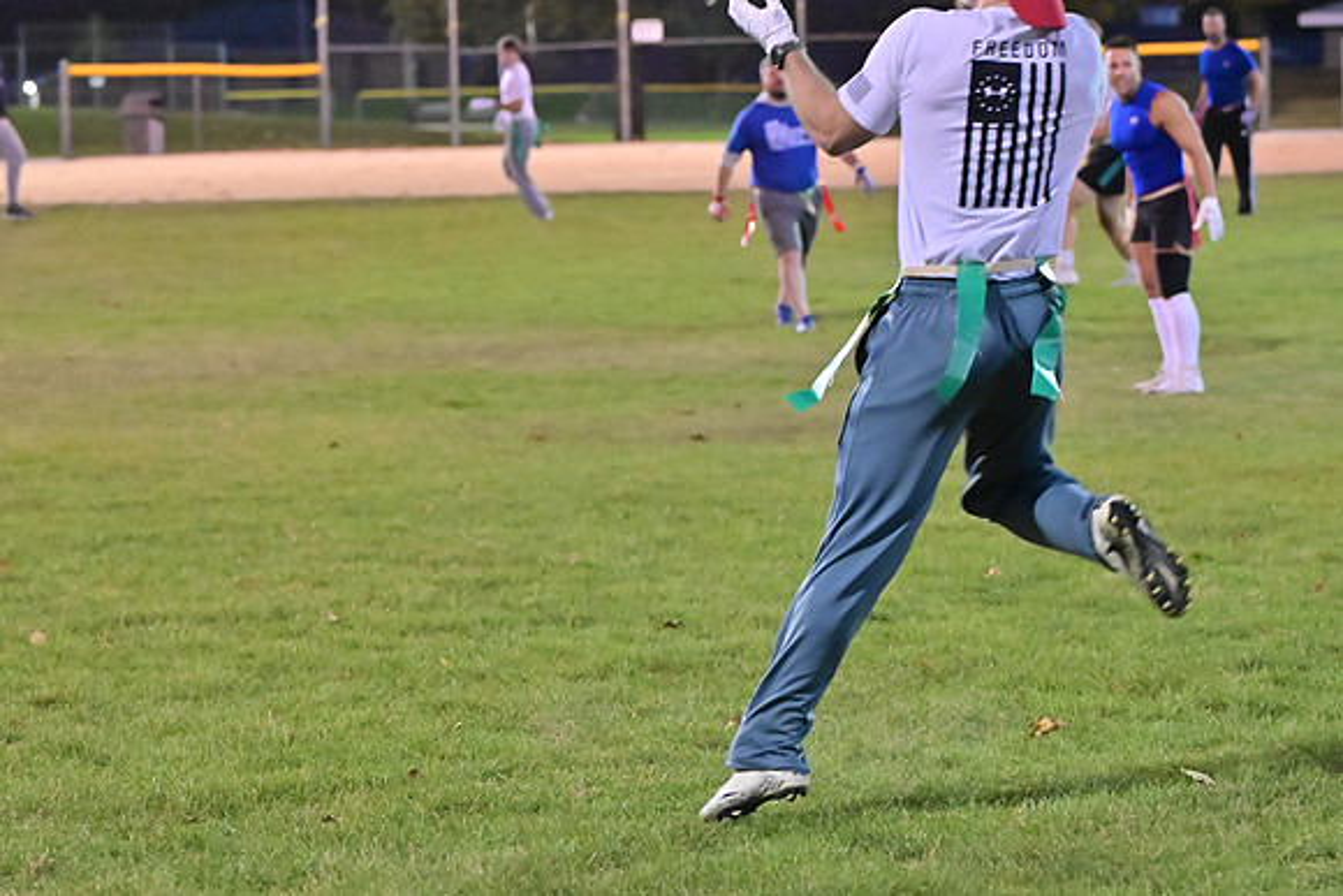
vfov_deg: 9.2
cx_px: 672
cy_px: 448
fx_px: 5597
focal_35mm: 150
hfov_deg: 13.7
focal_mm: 100
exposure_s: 1/400
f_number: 4
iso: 6400
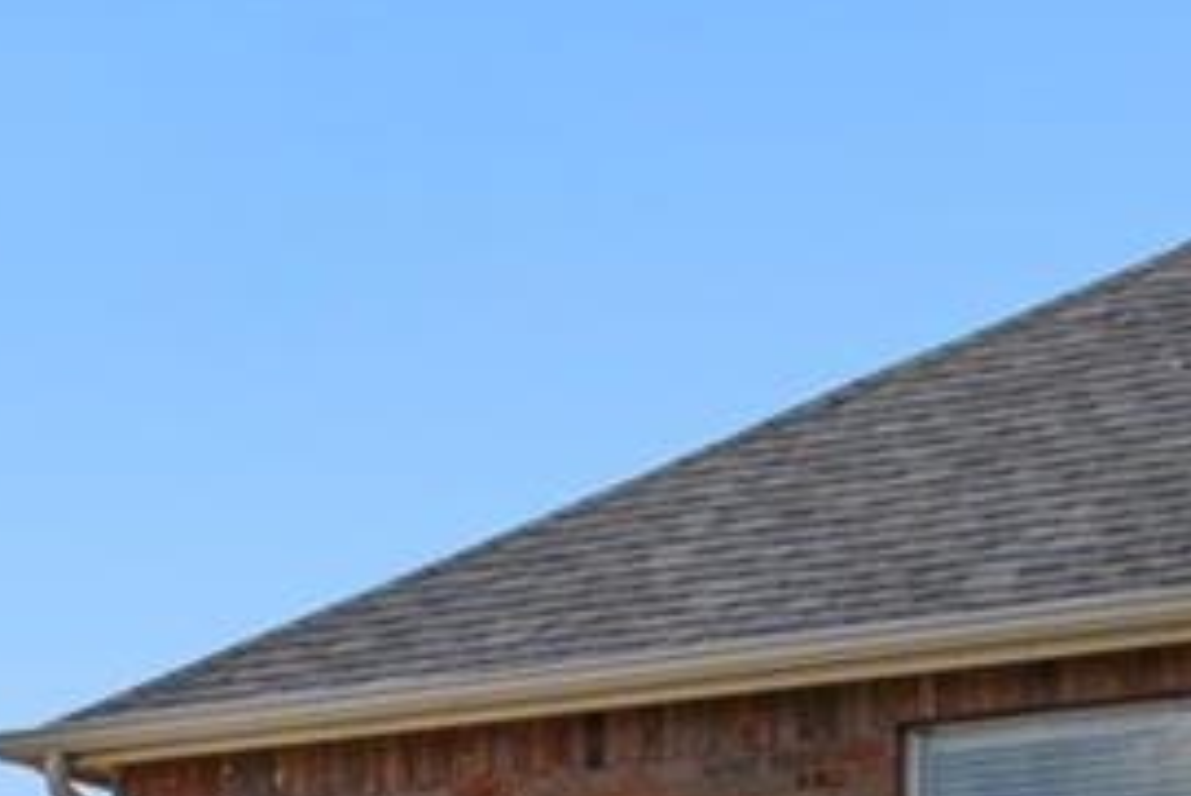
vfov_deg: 6.6
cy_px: 2140
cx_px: 773
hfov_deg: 10.7
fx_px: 6381
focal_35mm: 193
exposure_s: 1/90
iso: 100
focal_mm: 17
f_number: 8
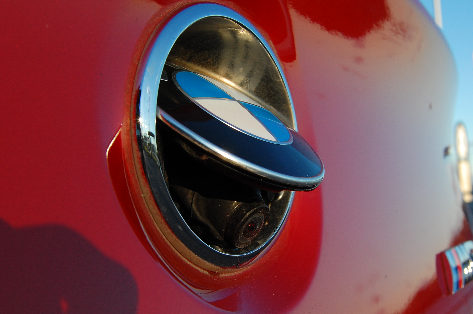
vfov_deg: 26.4
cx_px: 233
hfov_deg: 38.9
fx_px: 669
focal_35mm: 51
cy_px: 186
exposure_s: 1/400
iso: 400
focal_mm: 26
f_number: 10
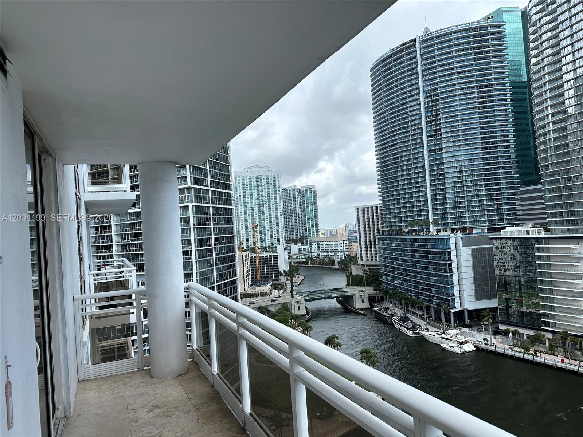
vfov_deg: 56.8
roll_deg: +3.4
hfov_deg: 71.6
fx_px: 404
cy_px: 218
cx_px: 292
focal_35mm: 24
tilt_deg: +1.9
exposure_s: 1/2660
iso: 80
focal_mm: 6.86
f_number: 1.78
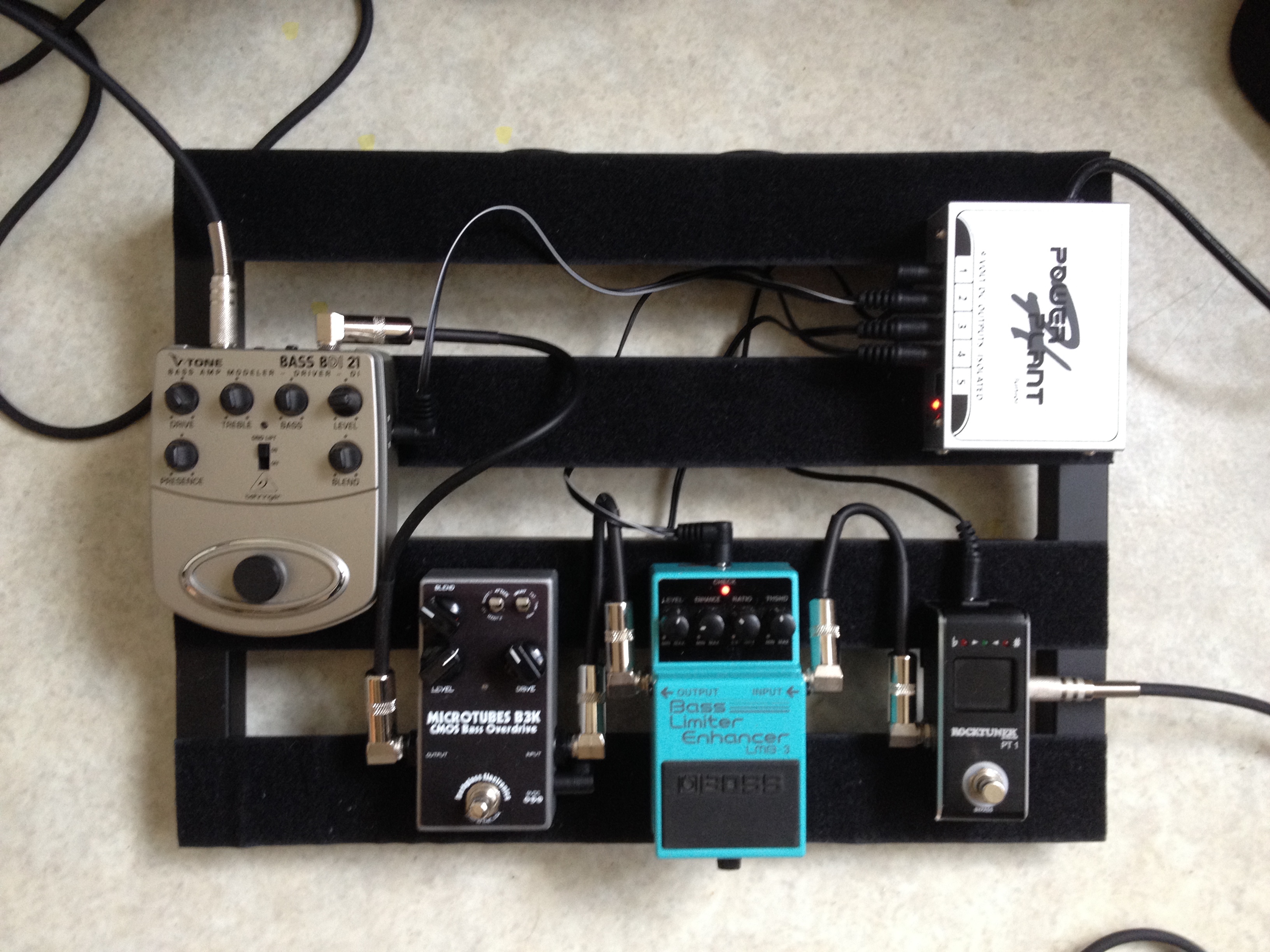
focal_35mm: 35
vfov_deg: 40.7
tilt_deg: -85.5
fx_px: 1284
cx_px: 635
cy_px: 476
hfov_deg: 52.6
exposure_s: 1/20
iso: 125
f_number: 2.4
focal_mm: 4.28
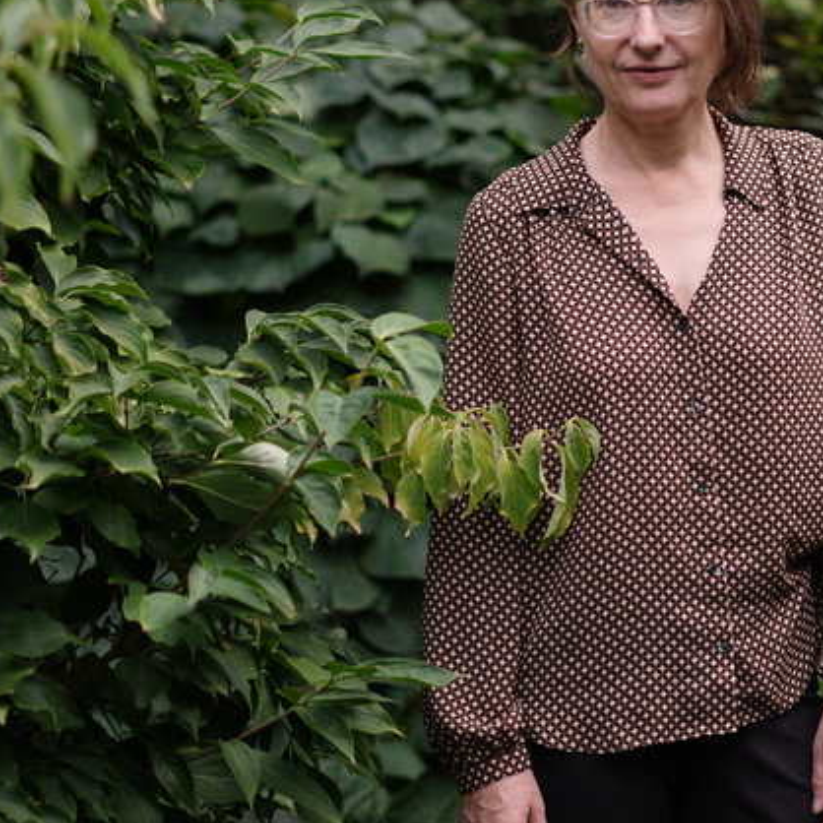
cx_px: 738
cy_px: 345
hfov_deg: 16.5
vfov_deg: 16.7
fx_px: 2797
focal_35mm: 104
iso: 125
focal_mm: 50
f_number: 1.8
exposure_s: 1/1600
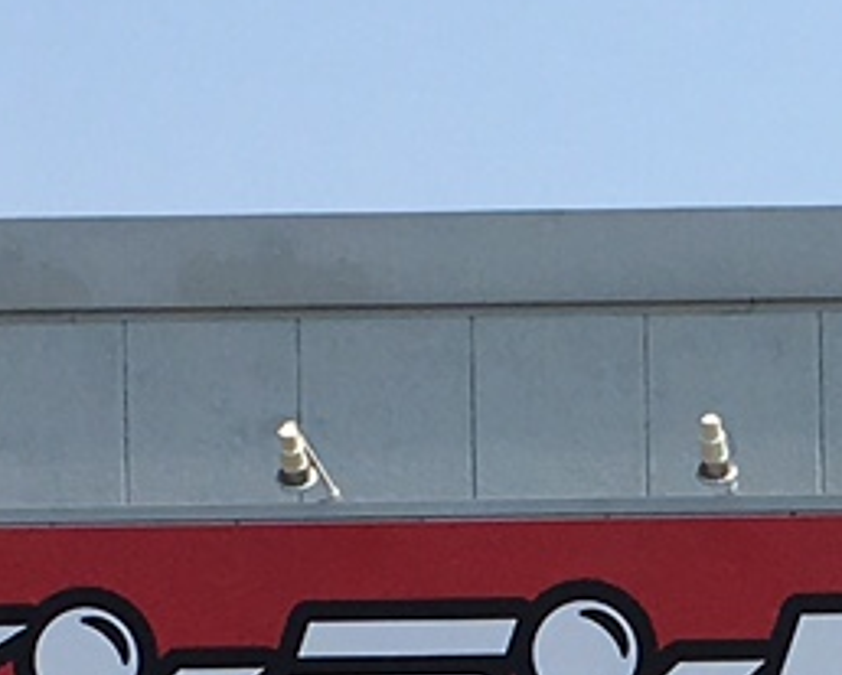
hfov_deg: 8.7
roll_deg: +0.5
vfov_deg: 6.7
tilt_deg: -0.8
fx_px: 5514
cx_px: 904
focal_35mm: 221
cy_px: 1441
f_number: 2.2
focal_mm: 4.15
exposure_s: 1/2404
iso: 25
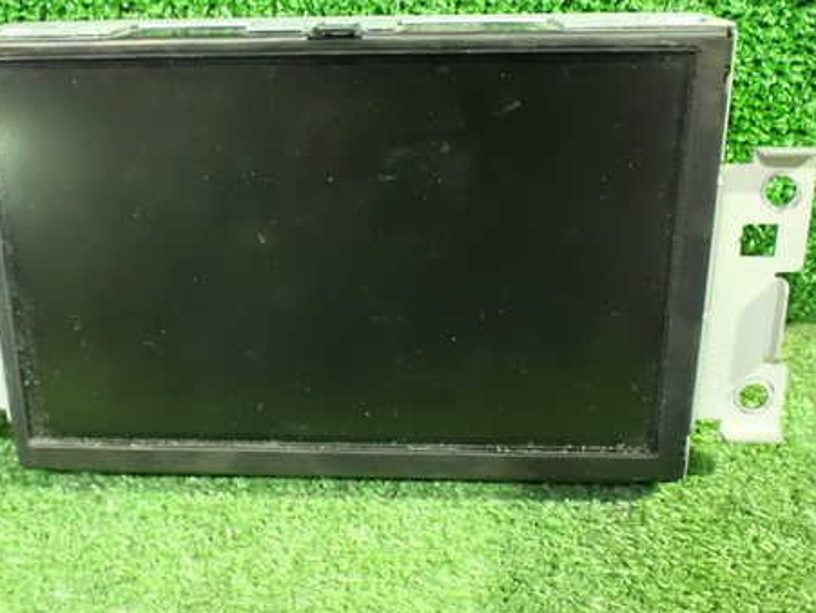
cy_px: 274
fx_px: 943
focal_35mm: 40
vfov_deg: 36.0
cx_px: 332
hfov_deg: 46.5
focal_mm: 5.4
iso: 1600
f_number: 2.3
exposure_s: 1/25
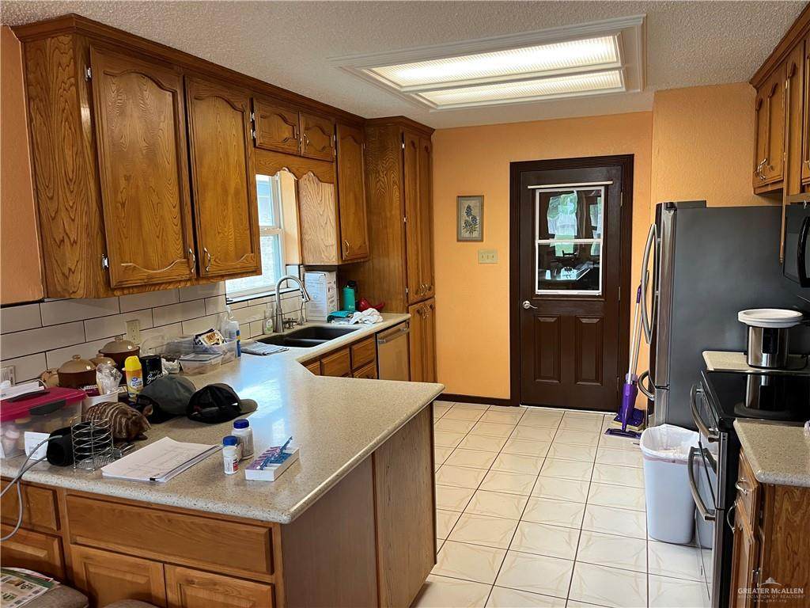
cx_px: 405
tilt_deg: -7.7
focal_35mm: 26
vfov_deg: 53.1
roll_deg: +1.9
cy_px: 304
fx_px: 608
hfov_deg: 67.3
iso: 100
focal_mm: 5.1
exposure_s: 1/60
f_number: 1.6
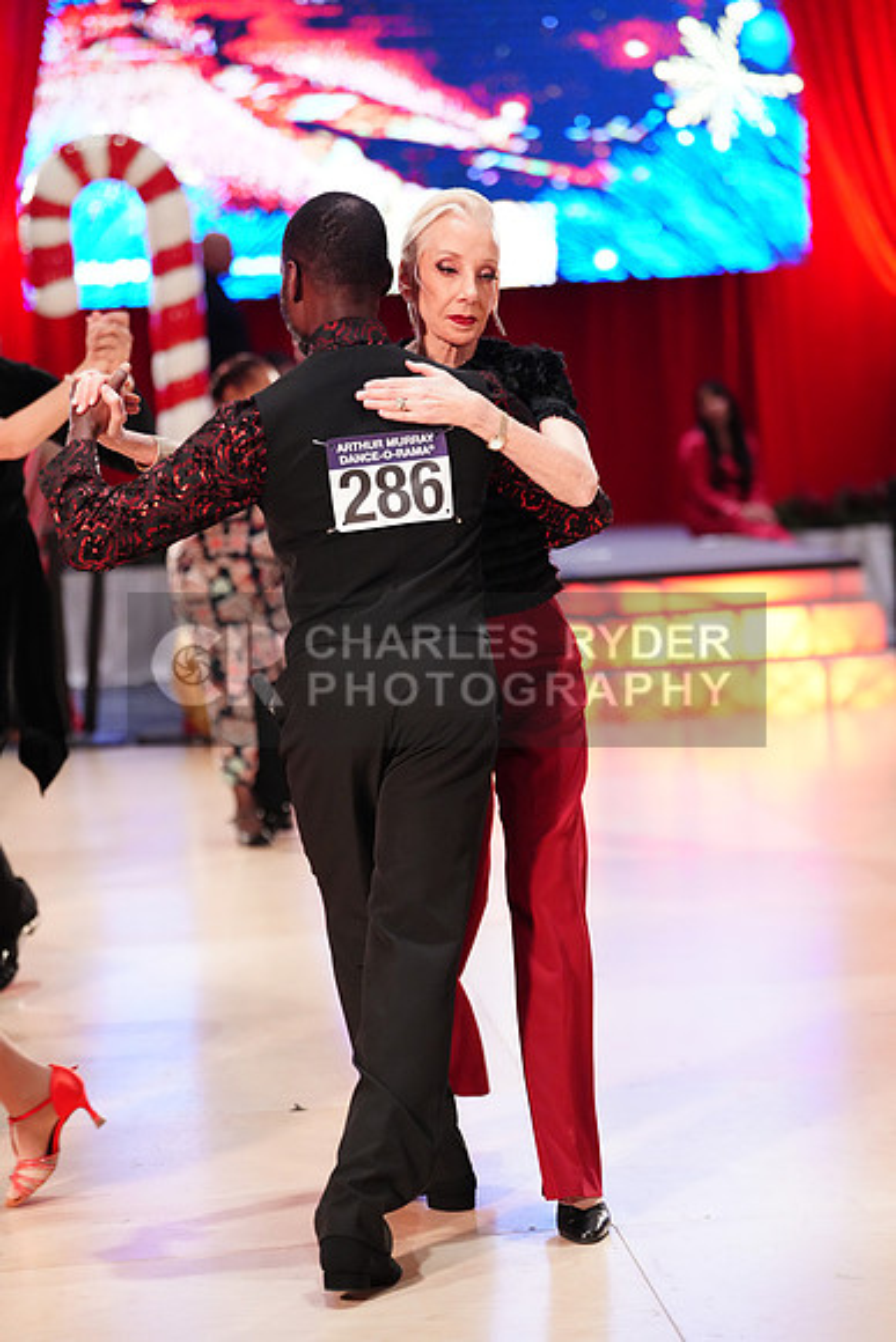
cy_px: 671
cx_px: 448
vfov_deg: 19.8
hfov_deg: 13.3
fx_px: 3843
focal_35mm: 103
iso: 5000
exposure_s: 1/400
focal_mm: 103
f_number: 2.8
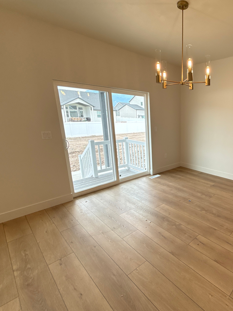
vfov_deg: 84.7
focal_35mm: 19
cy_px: 155
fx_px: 170
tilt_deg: -12.6
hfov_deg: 62.3
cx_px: 190
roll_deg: -0.6
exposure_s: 1/127
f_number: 2.2
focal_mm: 2.22
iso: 64
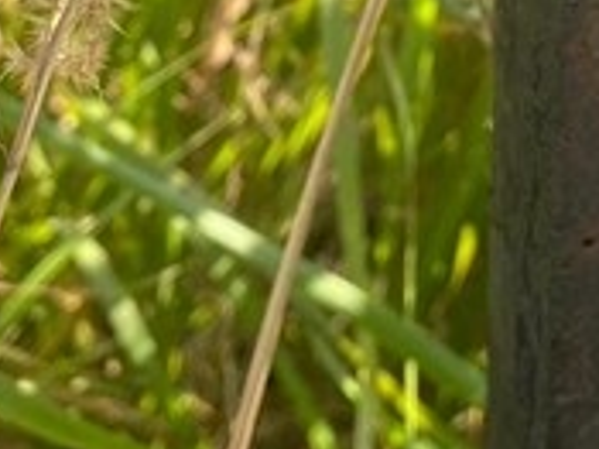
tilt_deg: -33.4
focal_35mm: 119
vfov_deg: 11.4
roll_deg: -6.6
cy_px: -411
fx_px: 2058
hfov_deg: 15.9
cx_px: 715
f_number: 1.8
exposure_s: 1/604
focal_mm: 4.25
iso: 32
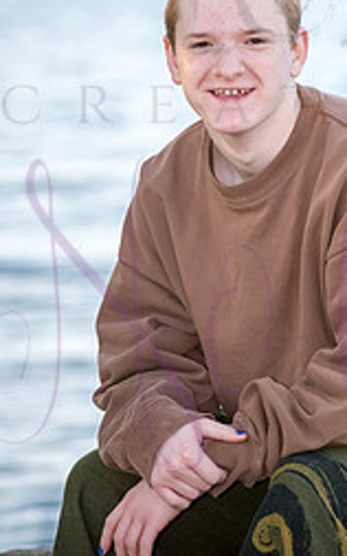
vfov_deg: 7.5
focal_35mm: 281
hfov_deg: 4.7
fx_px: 4254
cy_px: 182
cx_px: 294
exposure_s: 1/640
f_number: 5
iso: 400
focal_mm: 155
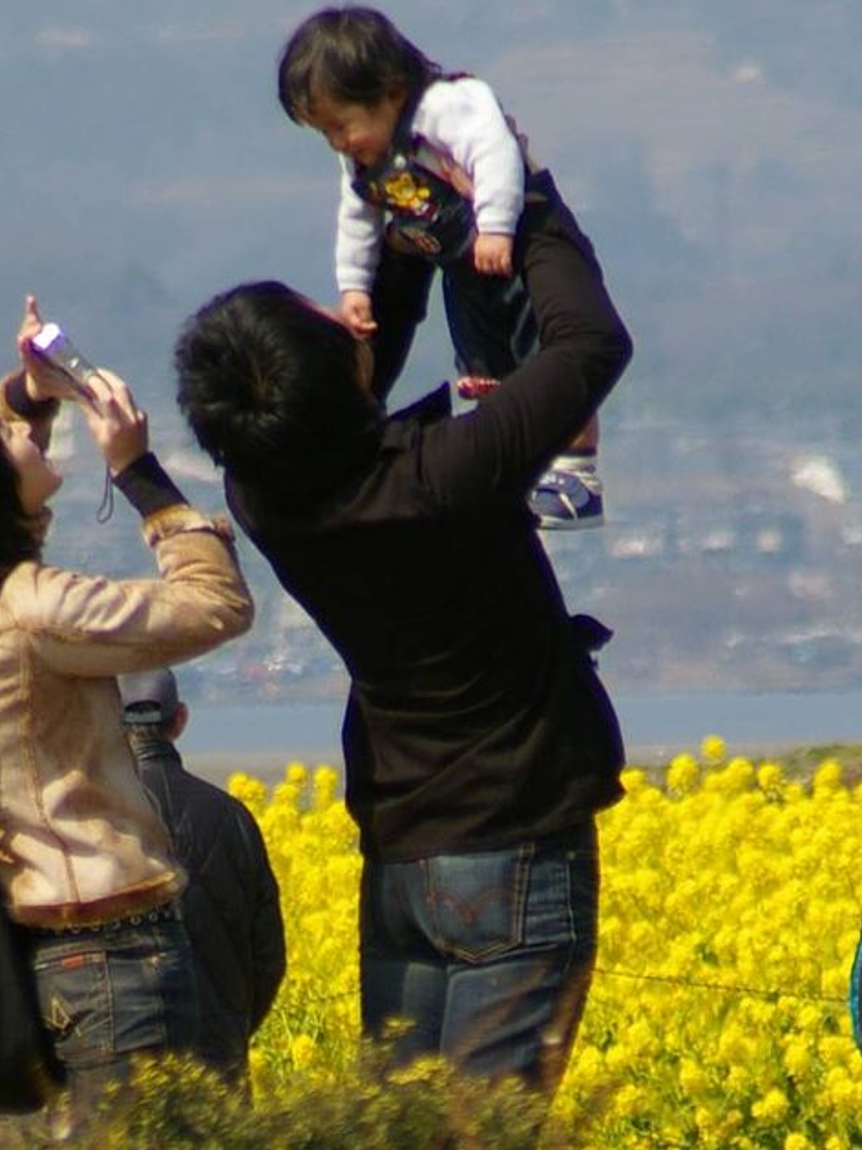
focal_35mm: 468
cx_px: 245
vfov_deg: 4.2
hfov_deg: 3.2
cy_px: 843
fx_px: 15549
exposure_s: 1/750
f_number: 5.6
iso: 200
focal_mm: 200
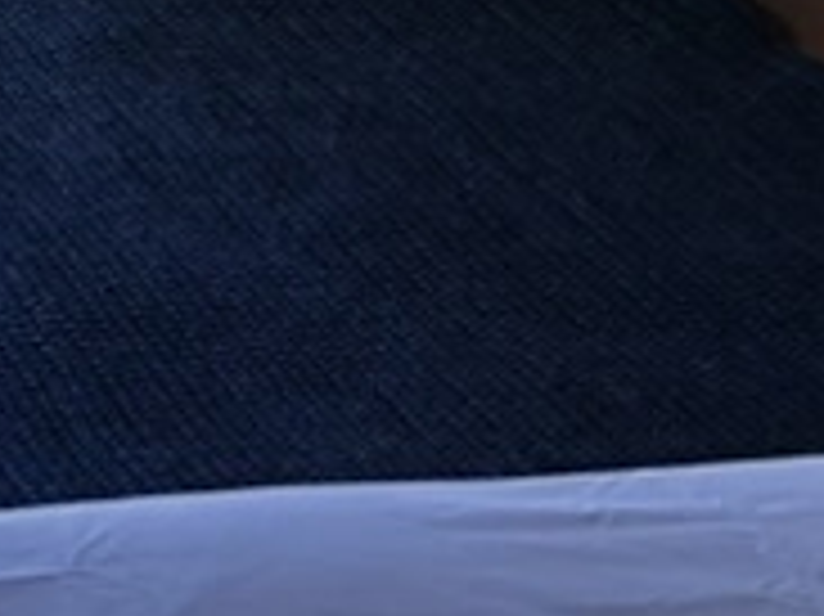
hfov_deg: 11.4
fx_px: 3735
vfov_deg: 8.6
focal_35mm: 157
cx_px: -792
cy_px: -850
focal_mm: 4
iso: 64
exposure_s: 1/120
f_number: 1.8
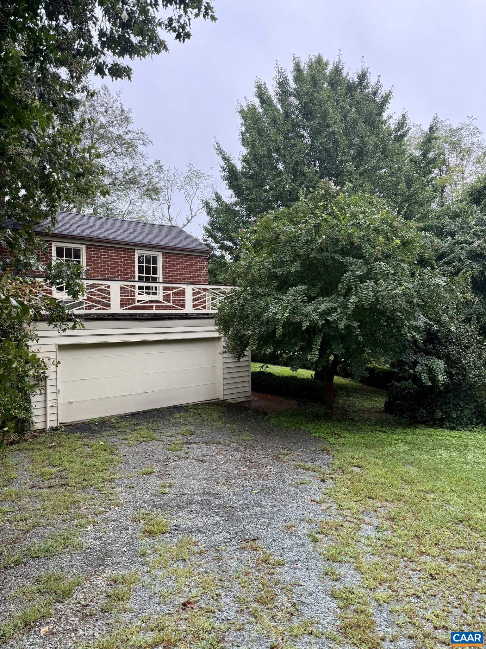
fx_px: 449
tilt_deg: +0.1
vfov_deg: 71.6
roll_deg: +2.5
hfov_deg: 56.8
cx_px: 243
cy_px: 324
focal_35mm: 24
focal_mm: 6.76
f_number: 1.78
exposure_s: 1/296
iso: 80
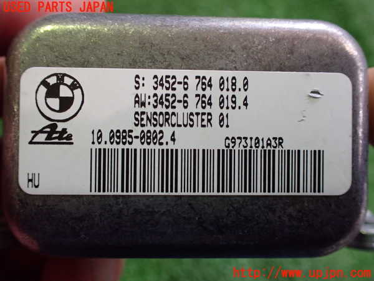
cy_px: 140
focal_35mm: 30
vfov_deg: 46.8
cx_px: 187
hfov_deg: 60.0
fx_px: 324
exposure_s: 1/125
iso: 640
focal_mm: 5.4
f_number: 2.3
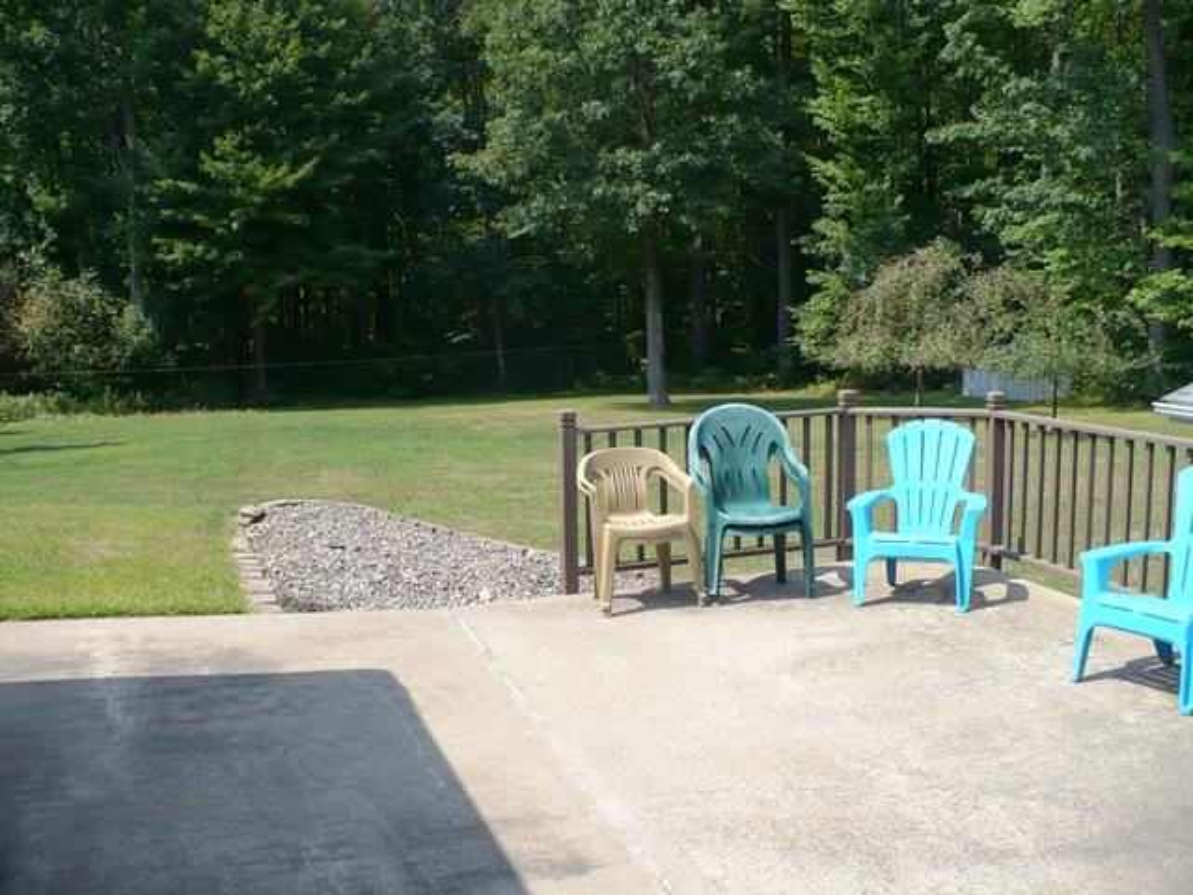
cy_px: 448
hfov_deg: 50.1
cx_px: 596
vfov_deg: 38.7
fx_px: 1275
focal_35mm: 37
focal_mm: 6.1
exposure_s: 1/800
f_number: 2.8
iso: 100
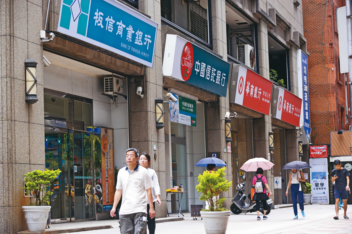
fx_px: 879
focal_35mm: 90
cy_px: 117
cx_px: 176
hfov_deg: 22.6
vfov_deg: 15.2
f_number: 5.6
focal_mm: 90
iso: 500
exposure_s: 1/160
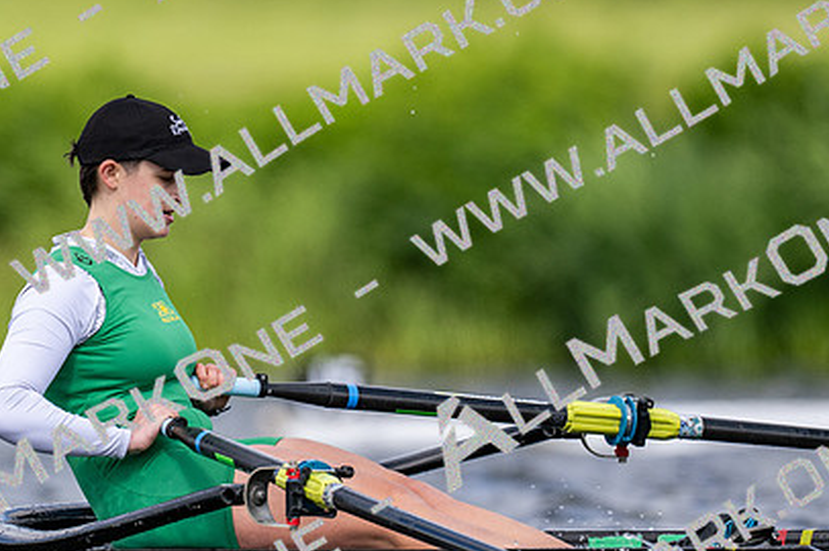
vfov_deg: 1.1
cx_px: 261
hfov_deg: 1.6
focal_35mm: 1287
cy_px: 300
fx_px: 29612
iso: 400
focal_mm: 600
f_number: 4
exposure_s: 1/2500
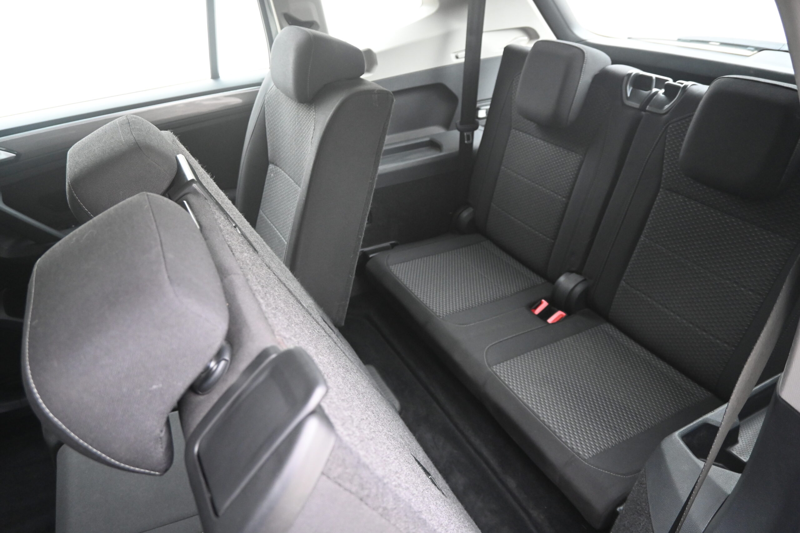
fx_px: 533
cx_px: 400
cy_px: 266
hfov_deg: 73.7
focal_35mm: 24
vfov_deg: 53.1
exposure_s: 1/125
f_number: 3.5
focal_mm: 16
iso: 2000
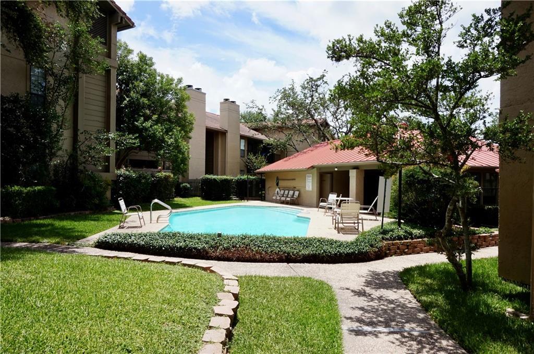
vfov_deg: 53.0
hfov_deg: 73.8
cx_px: 267
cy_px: 177
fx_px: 356
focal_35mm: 24
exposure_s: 1/80
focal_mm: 16
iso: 100
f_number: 13
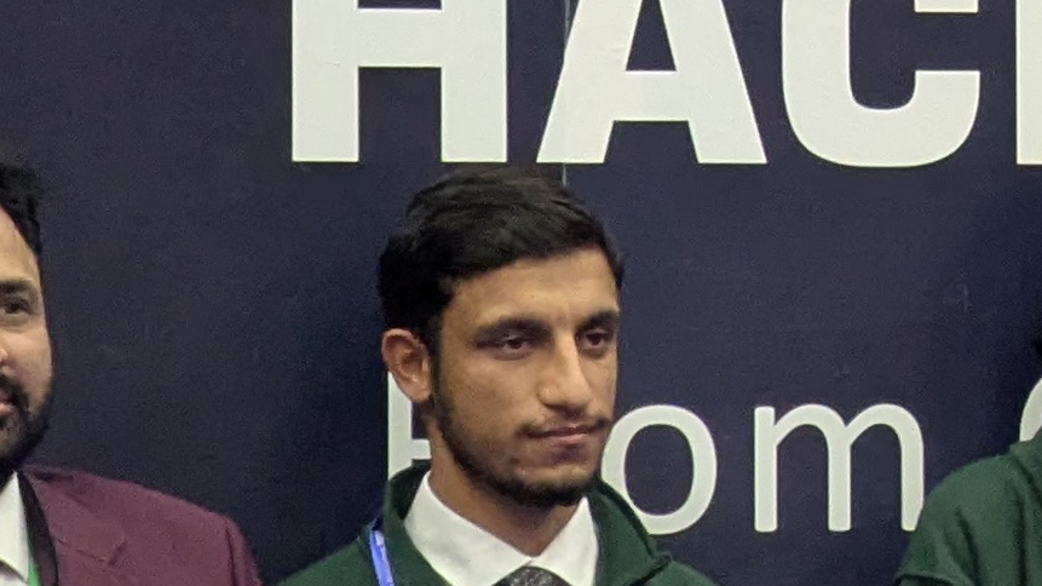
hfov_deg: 3.9
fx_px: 15139
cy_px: -199
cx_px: 2339
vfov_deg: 2.2
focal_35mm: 548
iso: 1119
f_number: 3.5
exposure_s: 1/50
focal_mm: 19
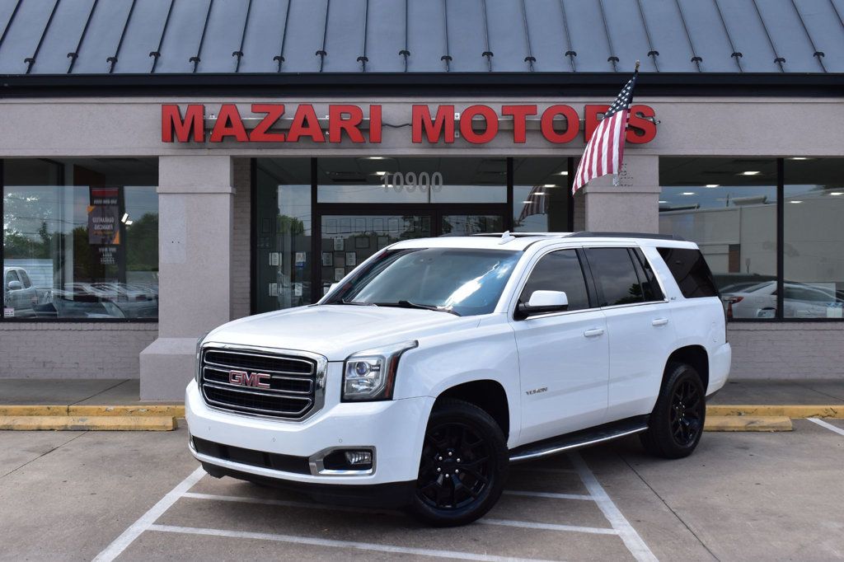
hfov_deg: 42.3
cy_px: 281
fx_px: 1090
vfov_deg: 28.9
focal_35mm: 46
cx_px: 422
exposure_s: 1/400
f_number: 11
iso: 400
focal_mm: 31
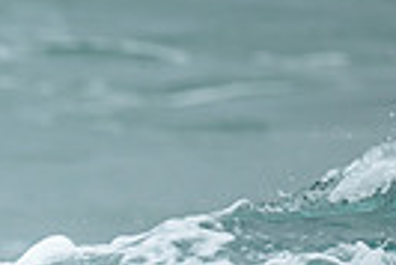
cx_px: -455
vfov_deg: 0.4
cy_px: 427
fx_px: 40568
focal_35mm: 3684
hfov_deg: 0.6
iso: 320
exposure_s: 1/2000
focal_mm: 800
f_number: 6.3
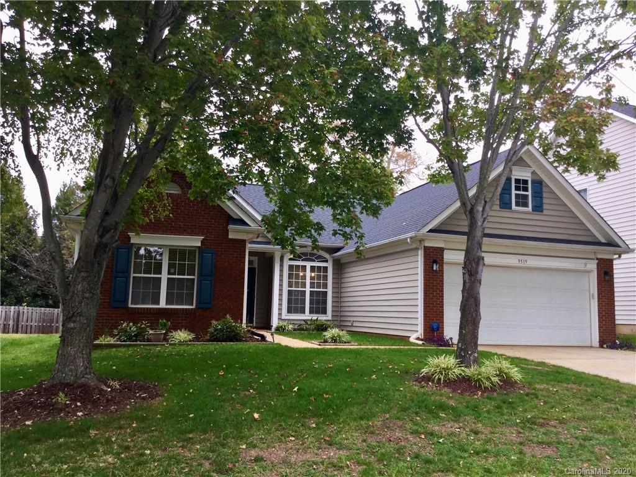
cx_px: 318
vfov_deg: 45.4
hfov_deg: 58.4
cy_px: 238
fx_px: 570
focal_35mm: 31
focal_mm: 3.3
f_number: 2.4
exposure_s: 1/120
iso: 32
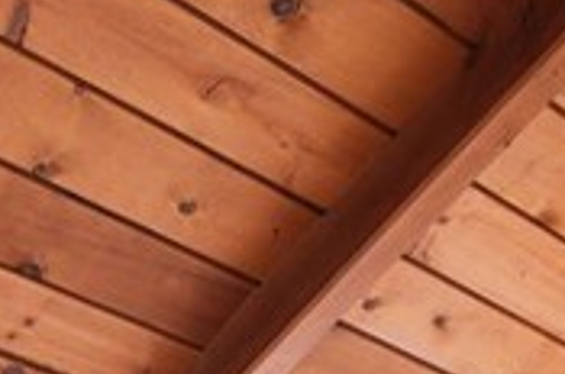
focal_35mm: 88
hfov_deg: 22.9
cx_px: 142
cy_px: 1072
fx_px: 1379
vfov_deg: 11.0
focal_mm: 10
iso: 400
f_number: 6.4
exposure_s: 1/15
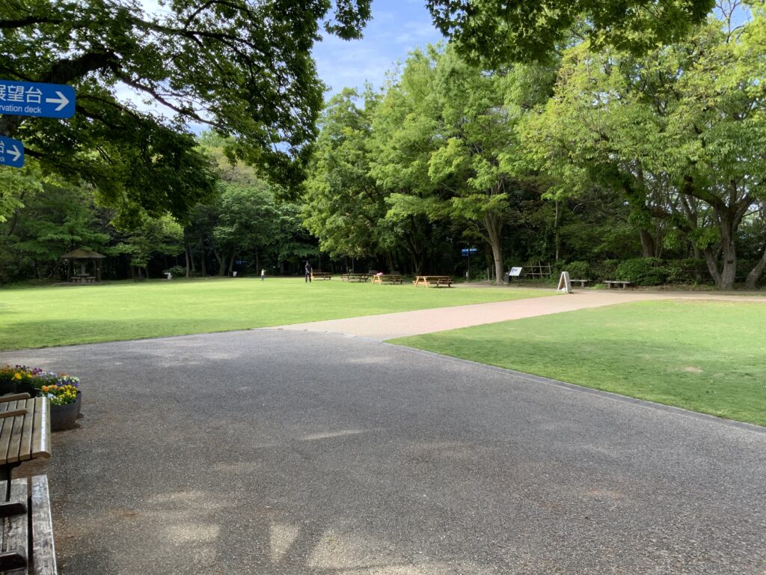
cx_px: 383
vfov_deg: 48.2
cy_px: 288
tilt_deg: -3.2
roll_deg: -0.7
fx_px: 642
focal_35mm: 29
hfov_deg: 61.7
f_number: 1.8
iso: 16
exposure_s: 1/367
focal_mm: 3
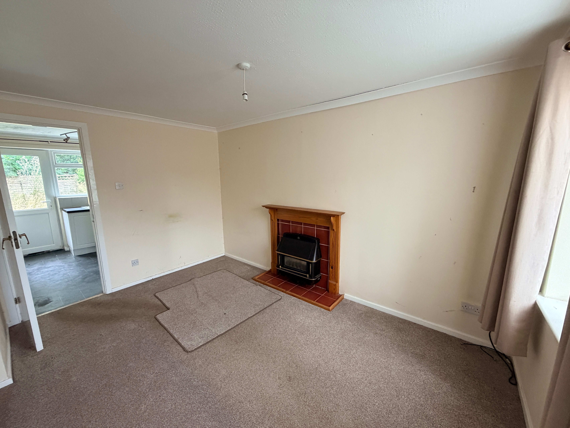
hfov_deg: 102.1
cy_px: 214
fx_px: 231
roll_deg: -0.3
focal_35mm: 14
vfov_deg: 85.7
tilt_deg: -9.9
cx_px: 285
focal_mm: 2.22
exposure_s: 1/67
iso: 320
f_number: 2.2
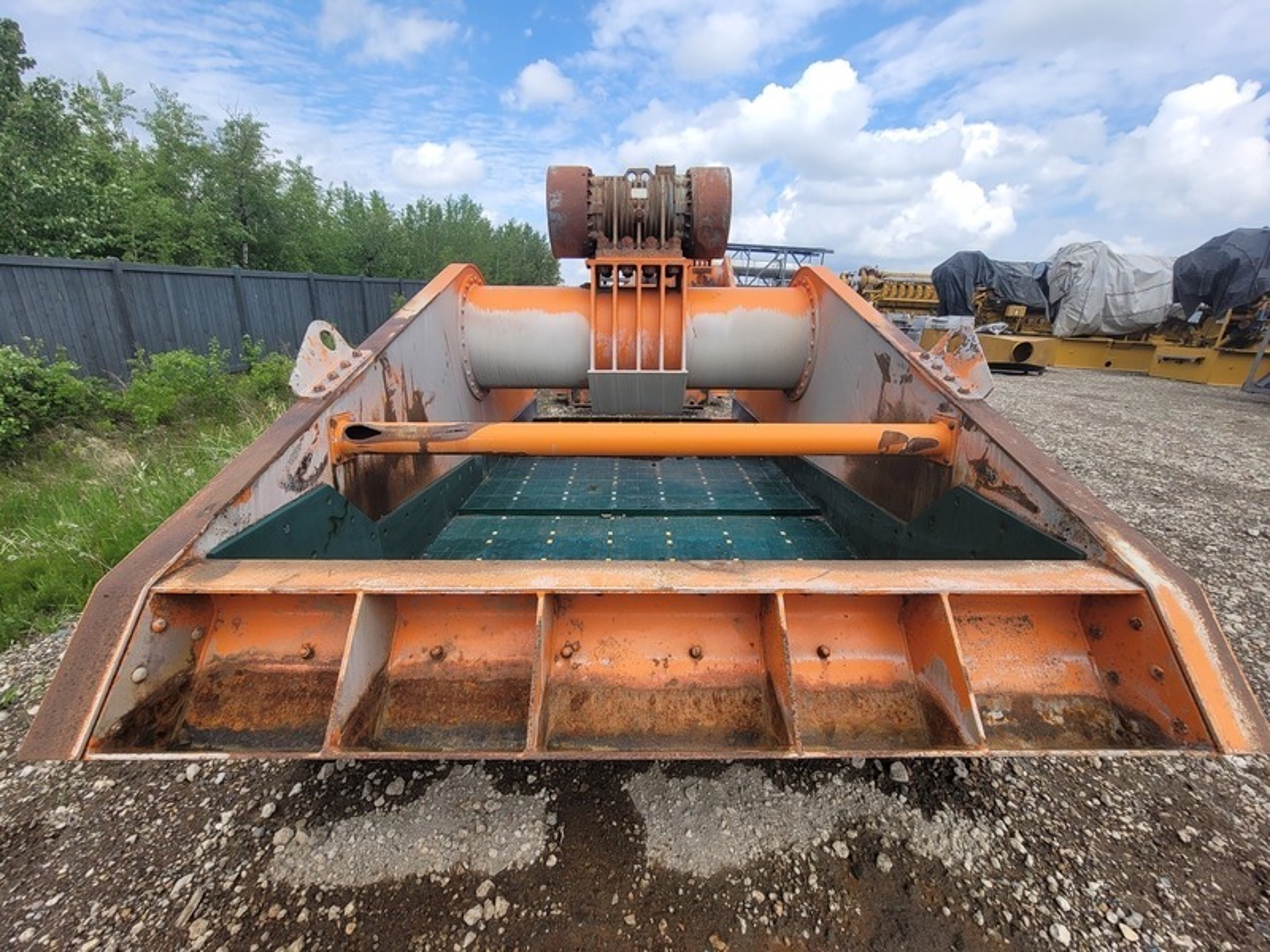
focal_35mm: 13
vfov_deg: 89.9
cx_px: 635
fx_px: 477
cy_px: 476
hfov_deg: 106.2
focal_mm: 2.2
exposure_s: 1/1410
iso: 64
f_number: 2.2
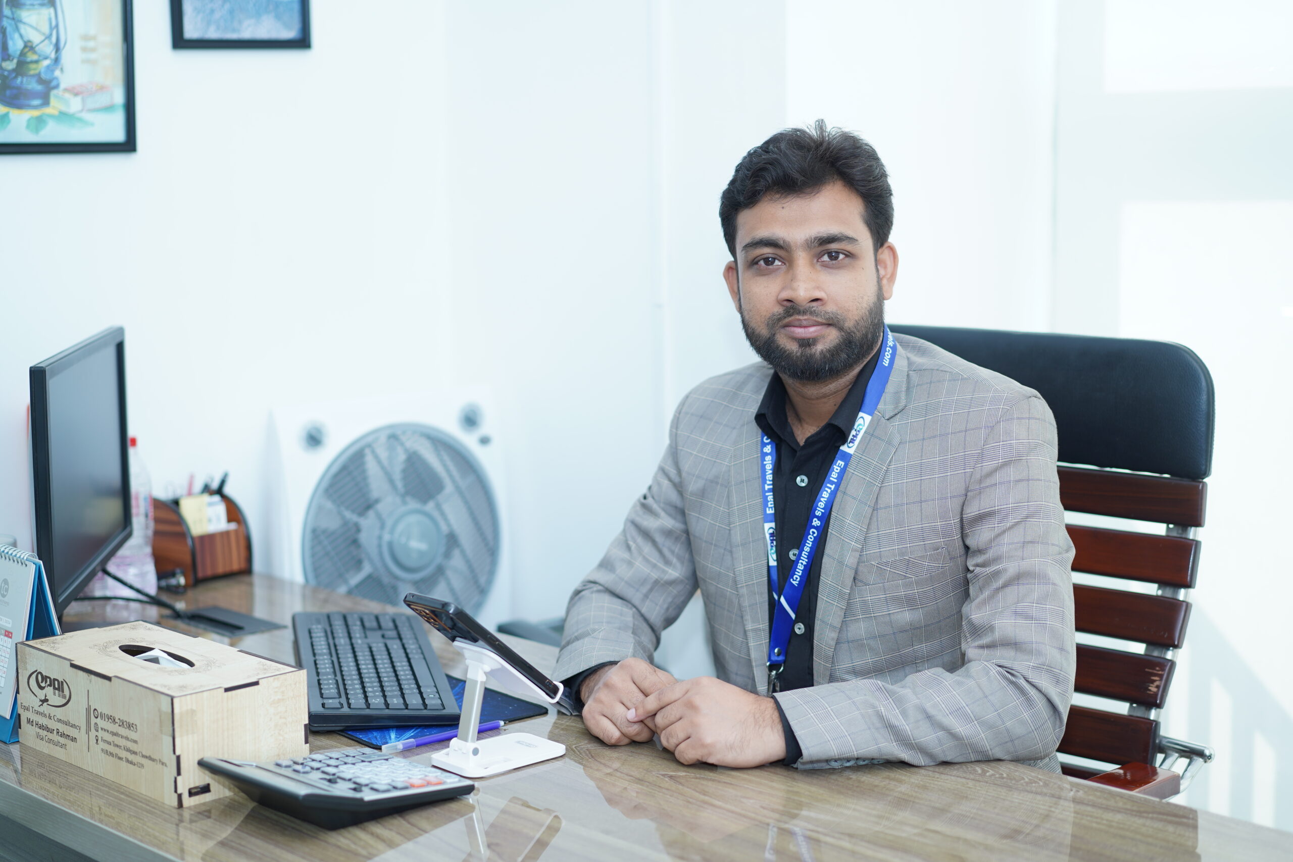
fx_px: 1975
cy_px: 431
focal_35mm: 55
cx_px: 646
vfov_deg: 24.6
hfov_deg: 36.2
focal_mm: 55
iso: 100
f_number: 2.2
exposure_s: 1/200
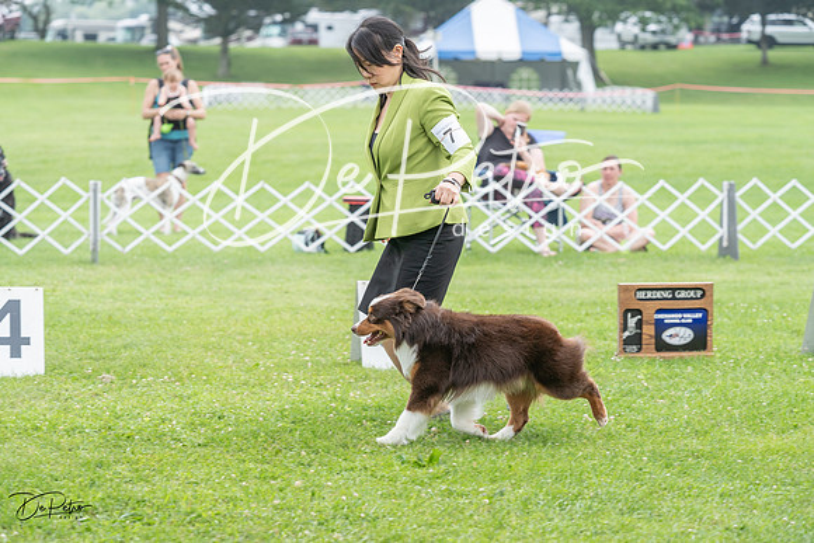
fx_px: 2362
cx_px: 407
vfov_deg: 13.1
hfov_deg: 19.6
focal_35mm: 104
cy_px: 272
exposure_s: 1/400
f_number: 4.5
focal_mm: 99
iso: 400
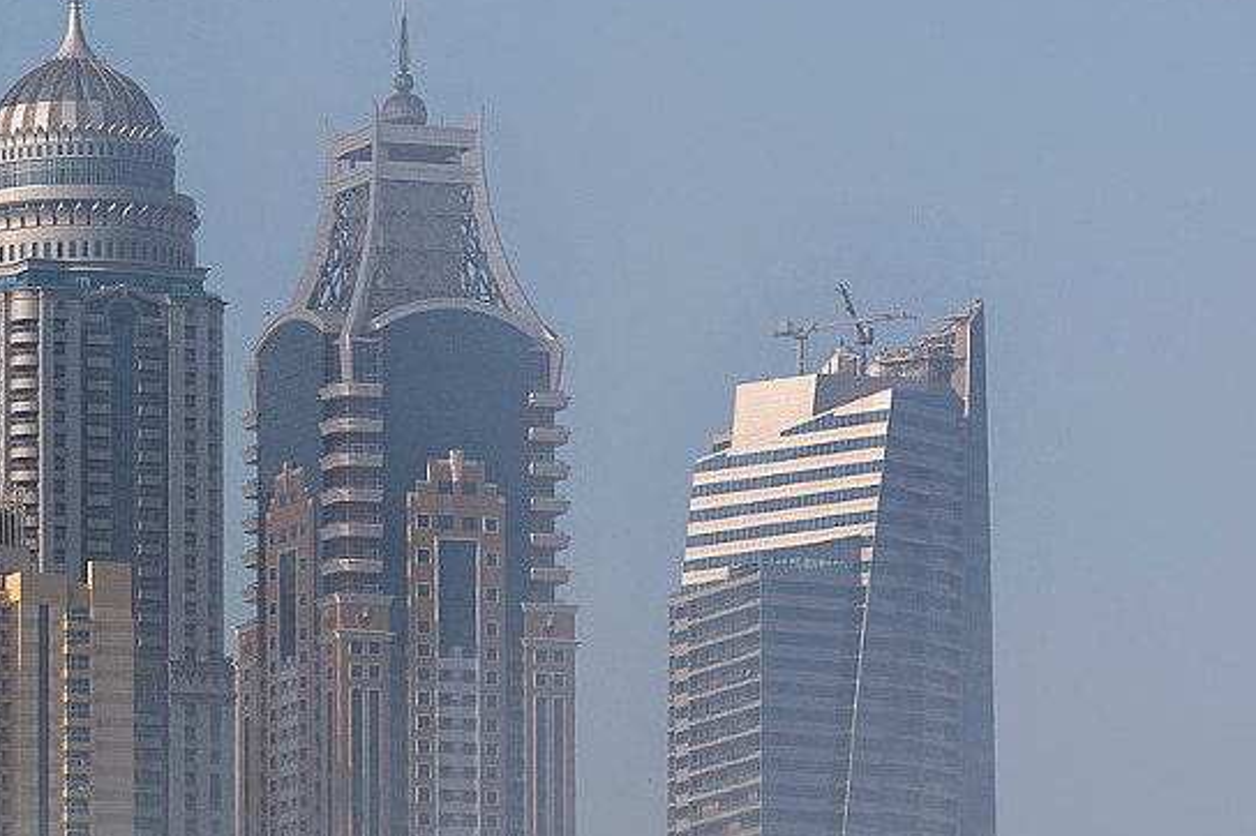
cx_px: -201
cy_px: 642
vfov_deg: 3.5
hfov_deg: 5.2
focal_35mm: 397
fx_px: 13842
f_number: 8
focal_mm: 135
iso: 64
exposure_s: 1/500
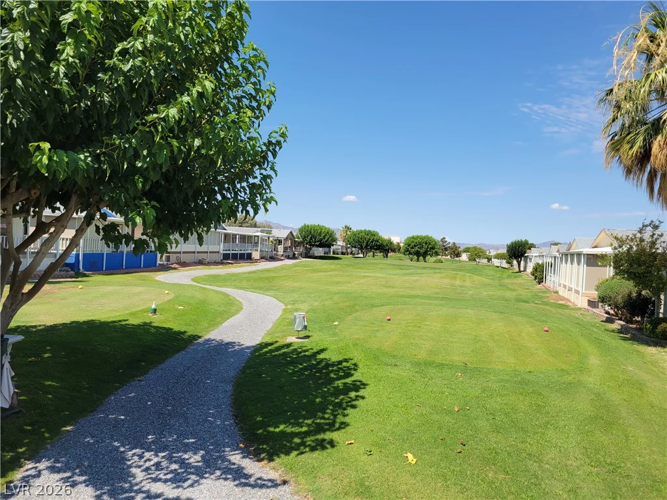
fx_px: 501
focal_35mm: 26
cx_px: 334
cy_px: 250
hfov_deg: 67.3
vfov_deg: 53.1
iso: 40
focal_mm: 5.4
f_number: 1.8
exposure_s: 1/2289
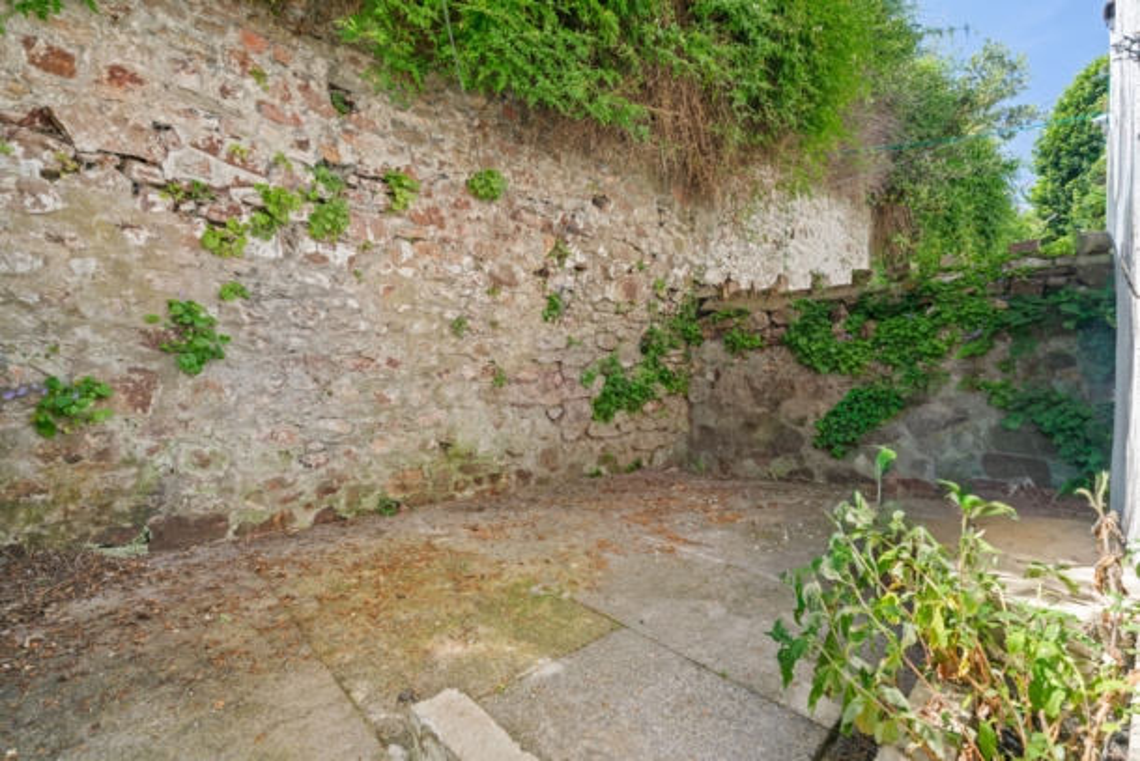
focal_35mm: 16
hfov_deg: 96.7
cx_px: 570
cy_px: 380
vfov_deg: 73.8
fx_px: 507
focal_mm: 16
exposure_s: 1/100
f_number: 5
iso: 200
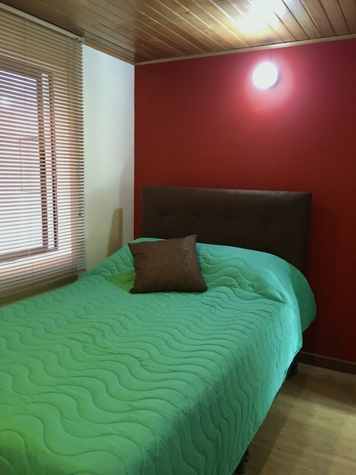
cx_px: 178
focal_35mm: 29
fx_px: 398
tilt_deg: -10.7
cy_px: 238
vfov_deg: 61.7
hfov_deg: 48.2
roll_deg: -1.1
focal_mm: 4.15
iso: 200
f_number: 2.2
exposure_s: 1/20
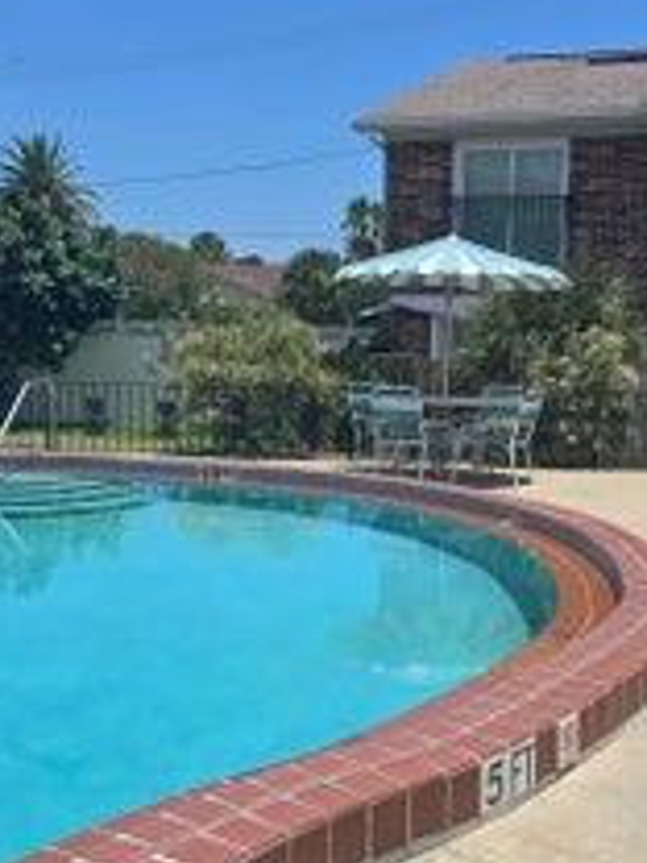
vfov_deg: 36.1
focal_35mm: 53
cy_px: 473
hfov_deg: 27.5
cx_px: 373
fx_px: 1321
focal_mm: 6.3
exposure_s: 1/1176
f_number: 1.7
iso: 12
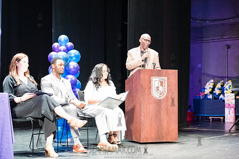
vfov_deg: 22.1
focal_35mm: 61
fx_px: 407
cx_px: 120
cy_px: 80
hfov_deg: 32.7
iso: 4000
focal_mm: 60
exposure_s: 1/100
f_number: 2.8
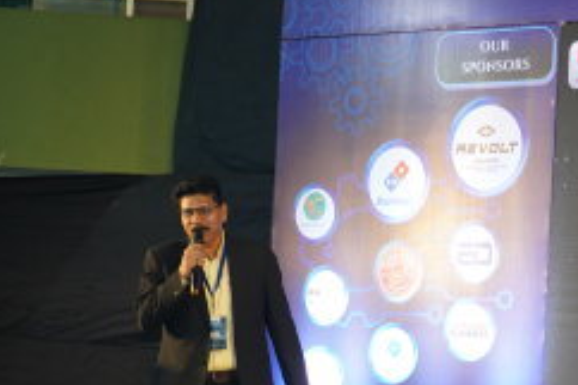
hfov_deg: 15.5
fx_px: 2086
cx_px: 585
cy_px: 269
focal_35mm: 130
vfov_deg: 10.5
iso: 1600
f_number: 5.6
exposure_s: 1/160
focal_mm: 63
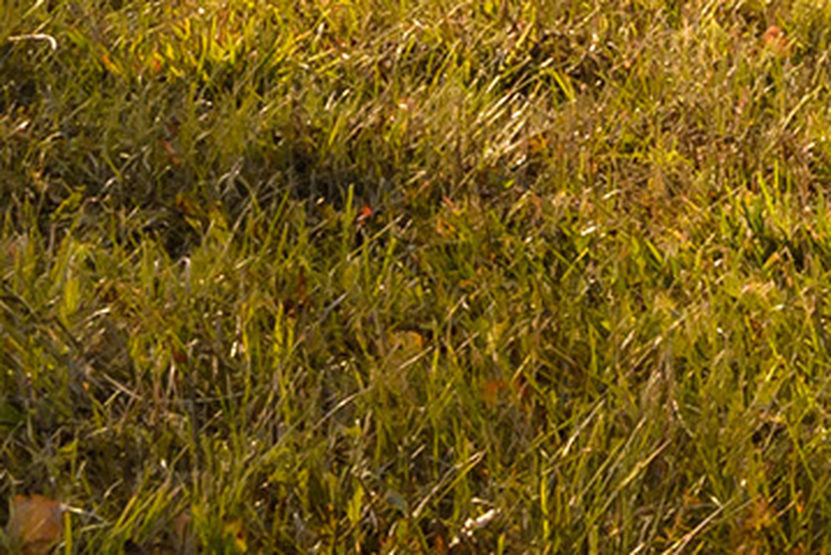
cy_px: -1073
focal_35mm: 292
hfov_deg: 6.6
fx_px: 6746
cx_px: 2222
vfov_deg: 4.5
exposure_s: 1/200
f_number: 16
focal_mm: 42
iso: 400
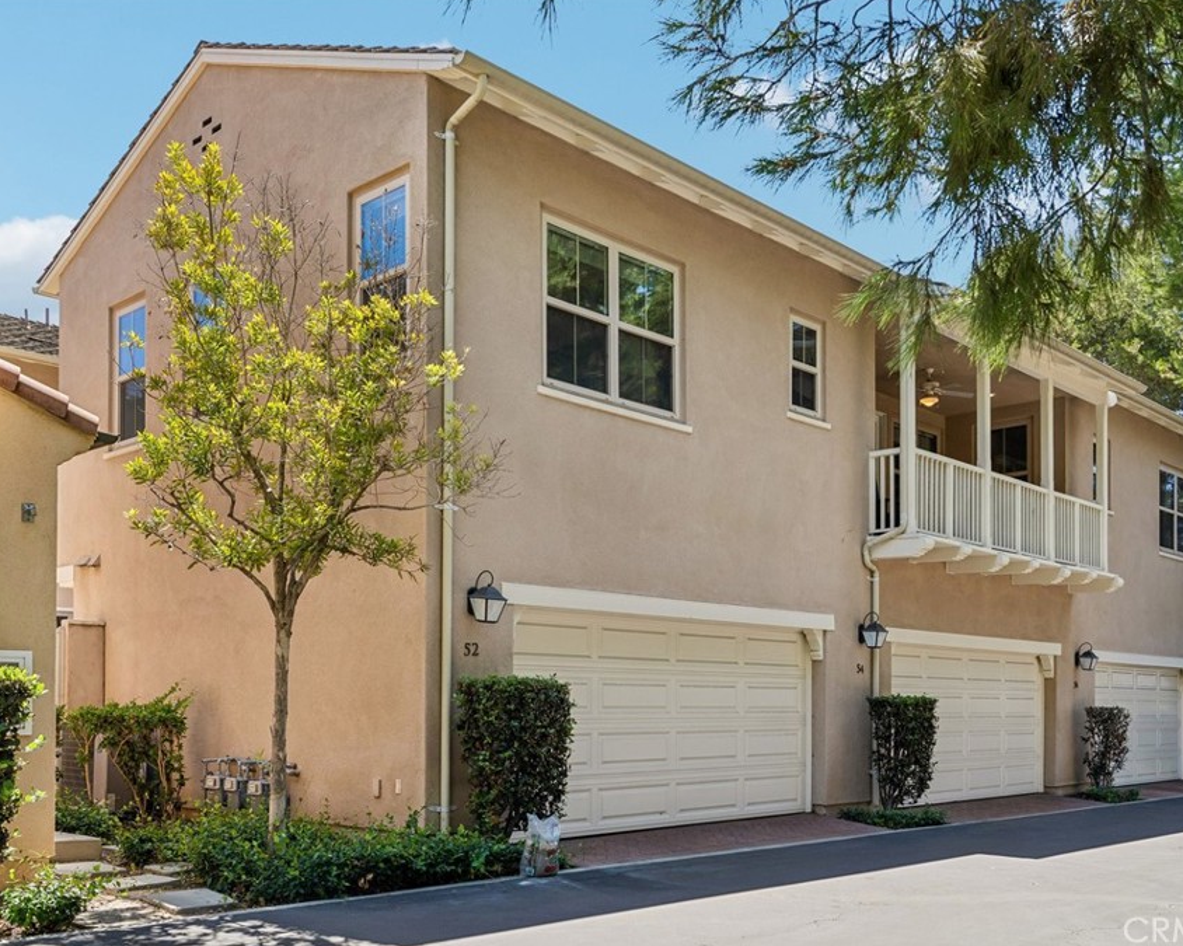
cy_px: 472
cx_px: 627
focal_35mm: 33
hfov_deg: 54.2
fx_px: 1155
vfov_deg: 44.5
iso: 100
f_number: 8
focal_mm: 29
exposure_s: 1/125
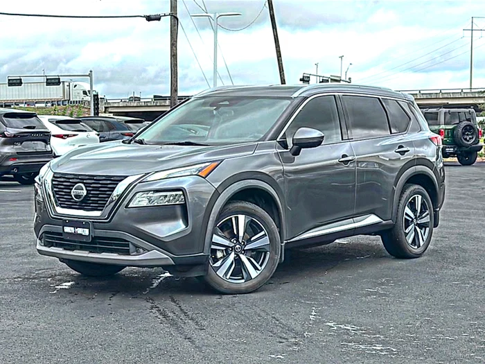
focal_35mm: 61
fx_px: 855
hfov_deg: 31.7
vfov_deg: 24.0
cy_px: 182
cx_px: 242
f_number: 1.78
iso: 80
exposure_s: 1/1618
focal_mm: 6.86
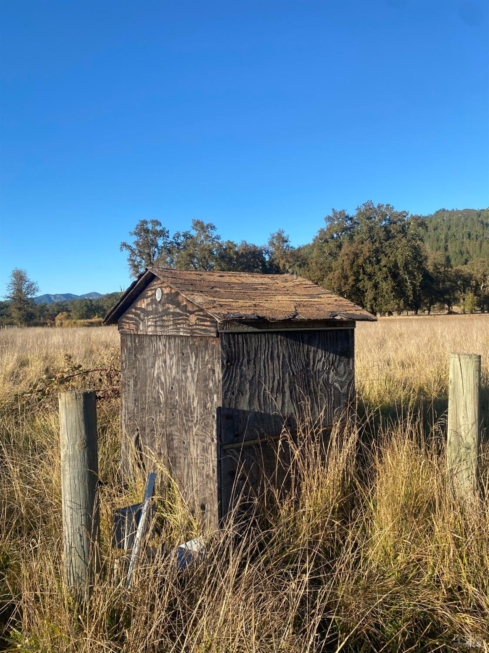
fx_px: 490
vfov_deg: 67.3
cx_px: 244
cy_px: 326
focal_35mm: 26
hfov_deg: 53.1
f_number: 1.8
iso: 32
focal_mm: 4.25
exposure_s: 1/1484
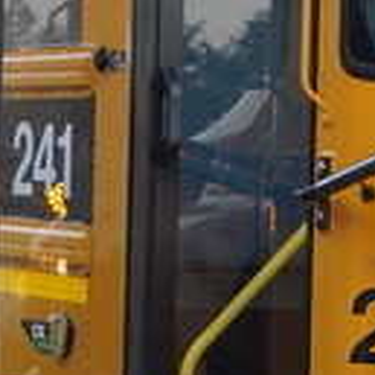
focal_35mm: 243
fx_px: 2978
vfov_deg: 7.2
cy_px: 315
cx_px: 44
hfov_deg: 7.2
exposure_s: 1/160
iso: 400
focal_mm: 24
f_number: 4
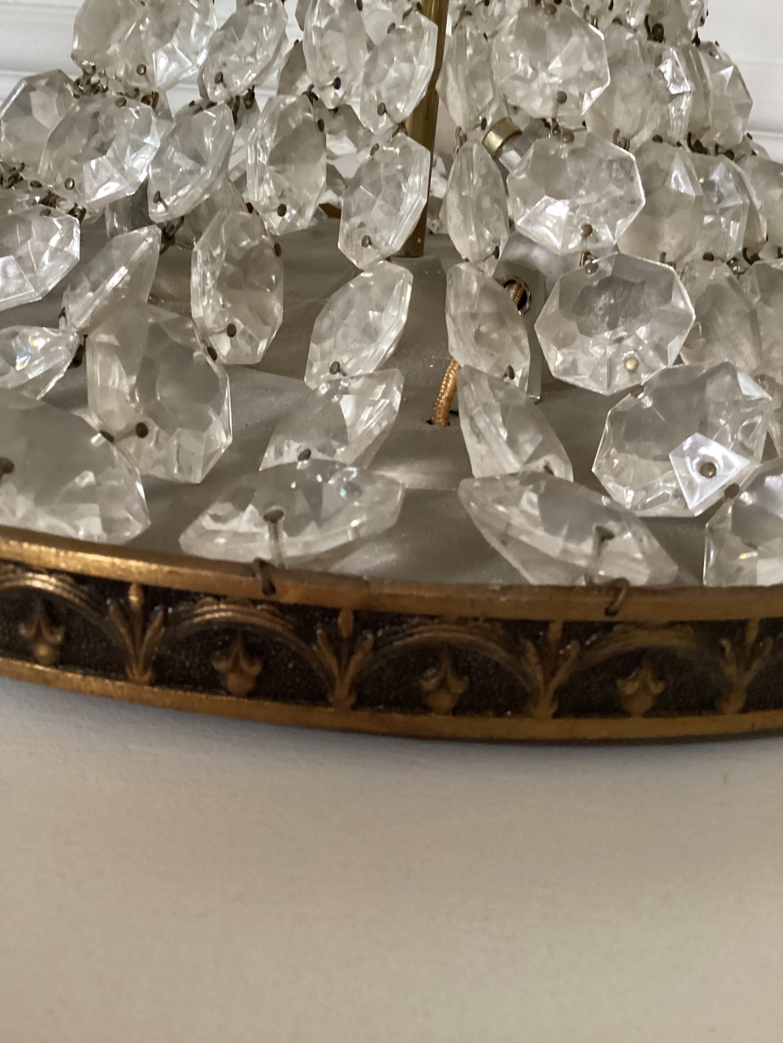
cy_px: 522
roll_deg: -4.9
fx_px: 935
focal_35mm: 31
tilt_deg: -28.9
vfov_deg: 58.4
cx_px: 392
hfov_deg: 45.4
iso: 400
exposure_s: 1/30
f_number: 2.4
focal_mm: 3.3
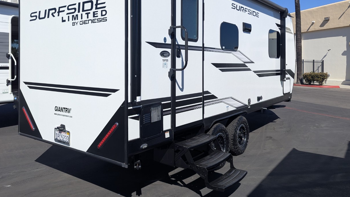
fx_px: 278
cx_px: 166
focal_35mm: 30
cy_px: 65
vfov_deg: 38.5
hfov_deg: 64.3
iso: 74
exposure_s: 1/3534
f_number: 1.85
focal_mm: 6.81
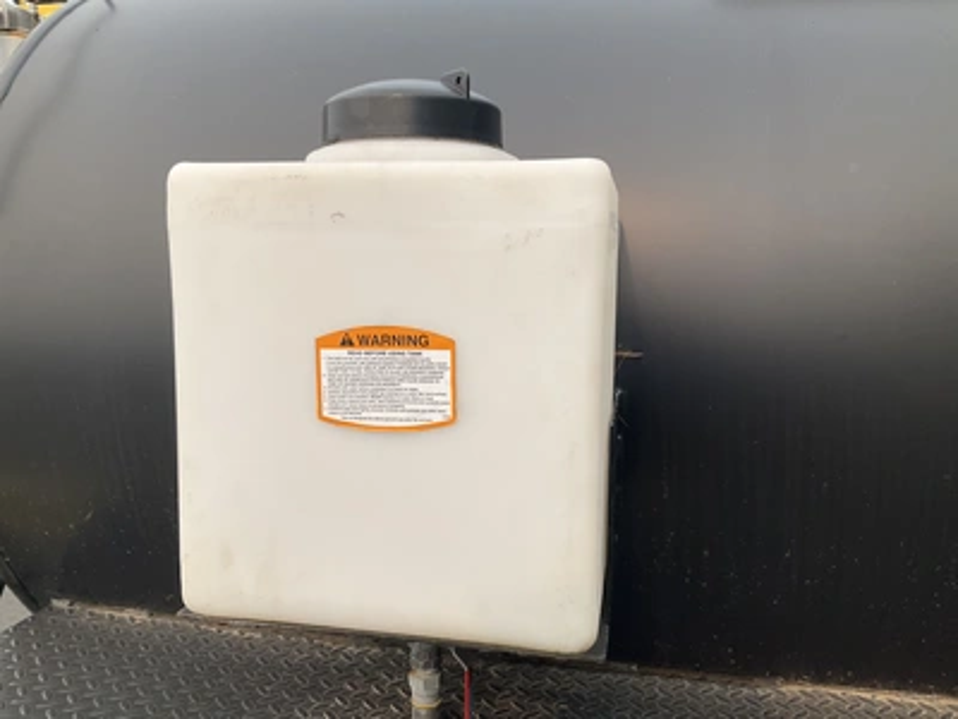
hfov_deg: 61.7
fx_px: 803
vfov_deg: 48.2
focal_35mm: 29
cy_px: 360
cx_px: 479
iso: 25
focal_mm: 3
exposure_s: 1/1035
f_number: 1.8
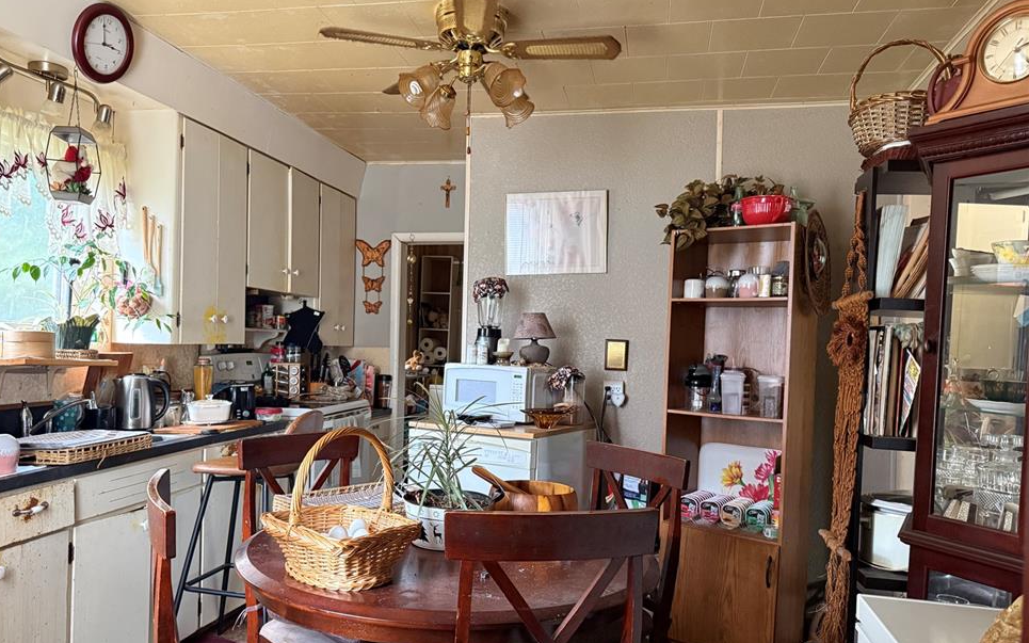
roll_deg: -2.2
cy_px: 349
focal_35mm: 27
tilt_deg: -0.3
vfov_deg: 46.0
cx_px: 484
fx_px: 757
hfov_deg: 68.3
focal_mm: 6.76
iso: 800
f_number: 1.78
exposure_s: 1/48
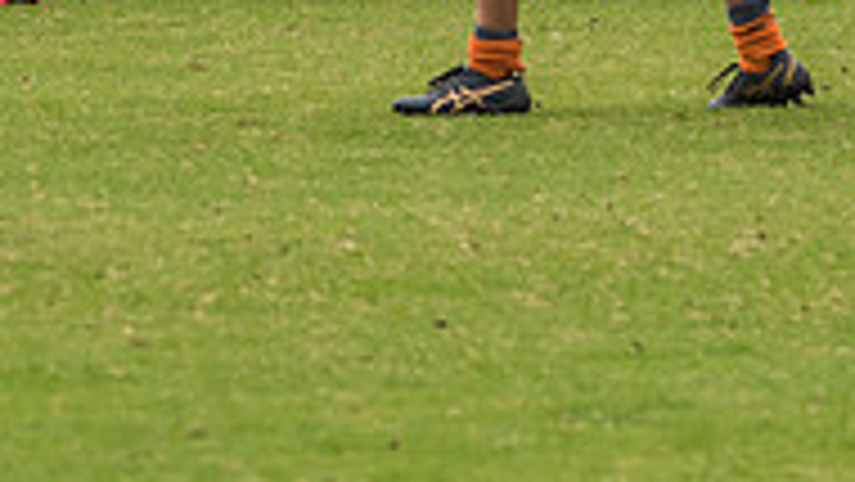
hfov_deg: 2.3
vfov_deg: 1.3
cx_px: 45
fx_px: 20863
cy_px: -336
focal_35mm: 920
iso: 800
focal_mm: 190
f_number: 7.1
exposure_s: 1/1600
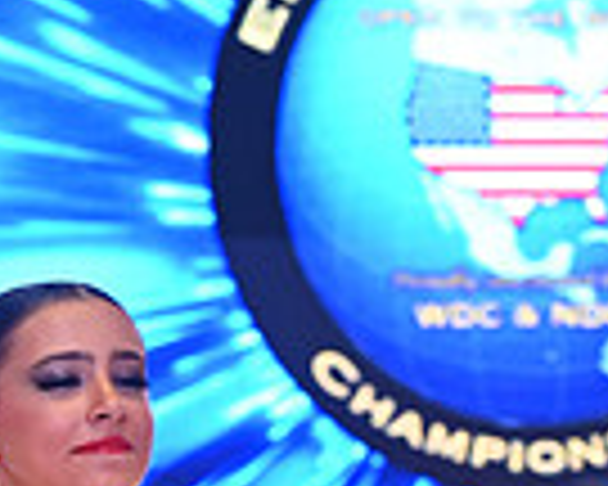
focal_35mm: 493
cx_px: 164
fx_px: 8871
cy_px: 1274
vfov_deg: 3.1
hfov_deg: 3.9
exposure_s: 1/400
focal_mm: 122
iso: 5000
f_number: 7.1
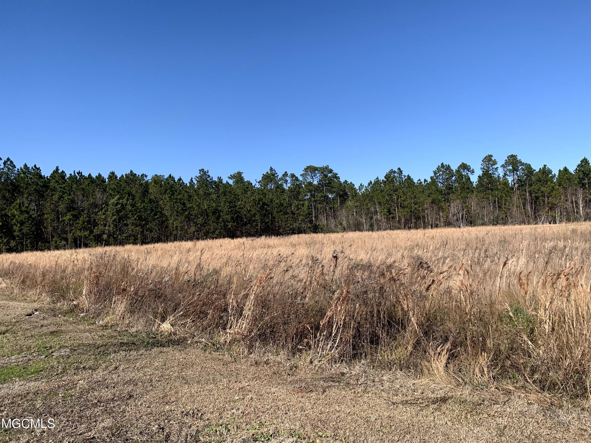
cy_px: 222
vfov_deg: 53.1
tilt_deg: +3.0
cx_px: 296
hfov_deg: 67.3
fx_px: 444
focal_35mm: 26
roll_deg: +3.4
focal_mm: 4.25
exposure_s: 1/2309
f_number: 1.8
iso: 25
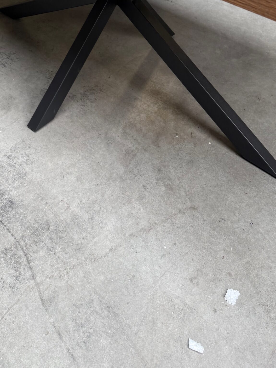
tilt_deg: -40.8
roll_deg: -5.2
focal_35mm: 40
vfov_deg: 44.2
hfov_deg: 35.9
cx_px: 115
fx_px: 425
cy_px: 65
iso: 80
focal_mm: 6.76
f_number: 1.78
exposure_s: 1/100
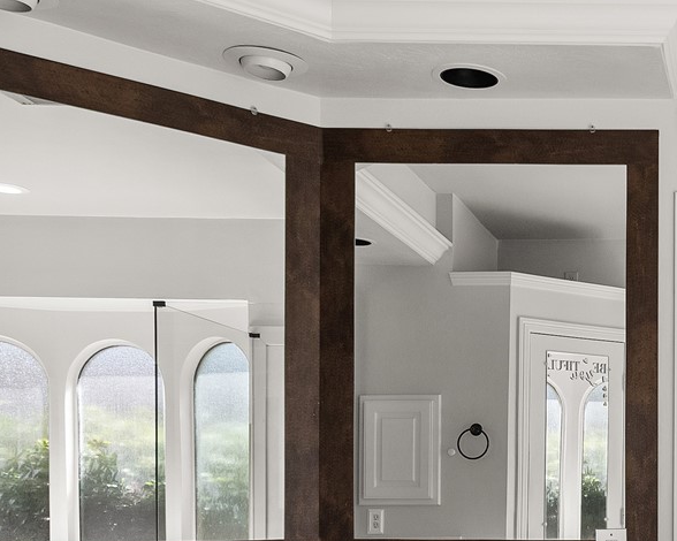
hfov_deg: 31.8
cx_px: 748
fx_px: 1042
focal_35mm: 52
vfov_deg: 28.1
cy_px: 482
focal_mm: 10
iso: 320
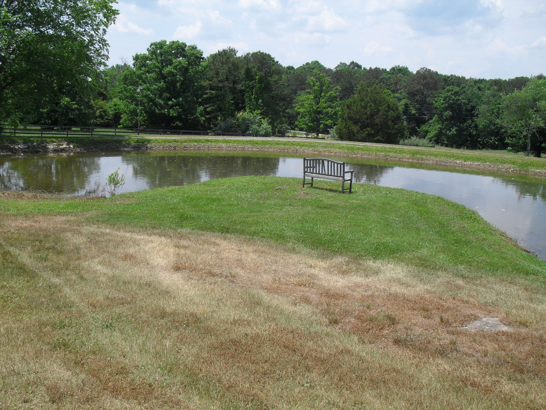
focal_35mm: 35
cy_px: 205
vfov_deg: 40.7
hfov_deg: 52.6
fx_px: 552
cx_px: 273
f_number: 8.4
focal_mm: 6.3
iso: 100
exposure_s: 1/180
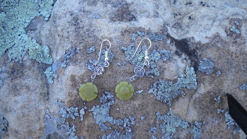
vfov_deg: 26.5
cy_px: 73
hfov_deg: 45.5
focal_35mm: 45
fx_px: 295
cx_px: 123
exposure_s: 1/80.6
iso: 80
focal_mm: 7.4
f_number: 3.5
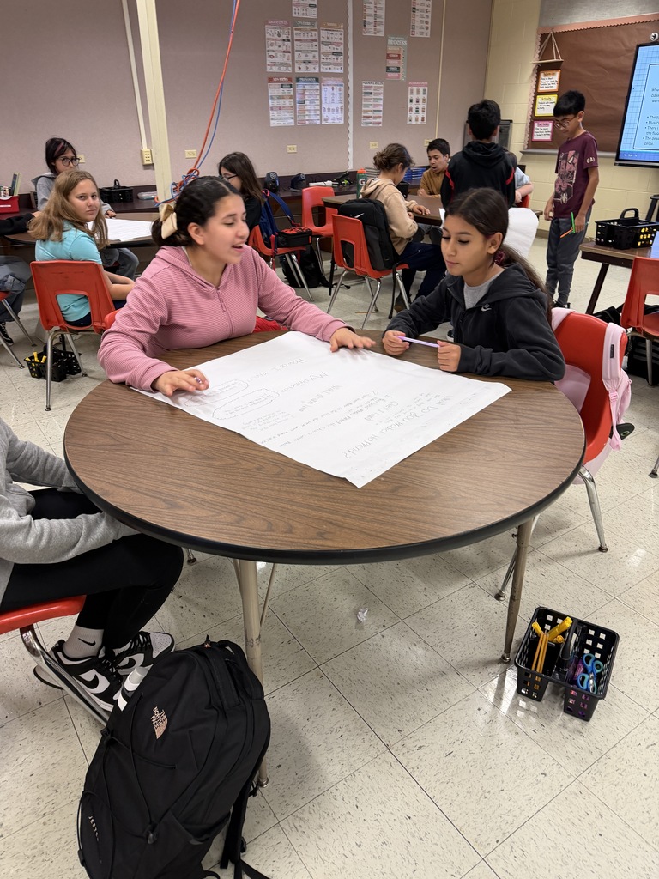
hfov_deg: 56.8
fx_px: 609
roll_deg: -0.2
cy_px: 440
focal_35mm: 24
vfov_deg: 71.6
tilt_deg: -27.9
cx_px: 330
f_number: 1.78
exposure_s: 1/60
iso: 250
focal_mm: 6.76
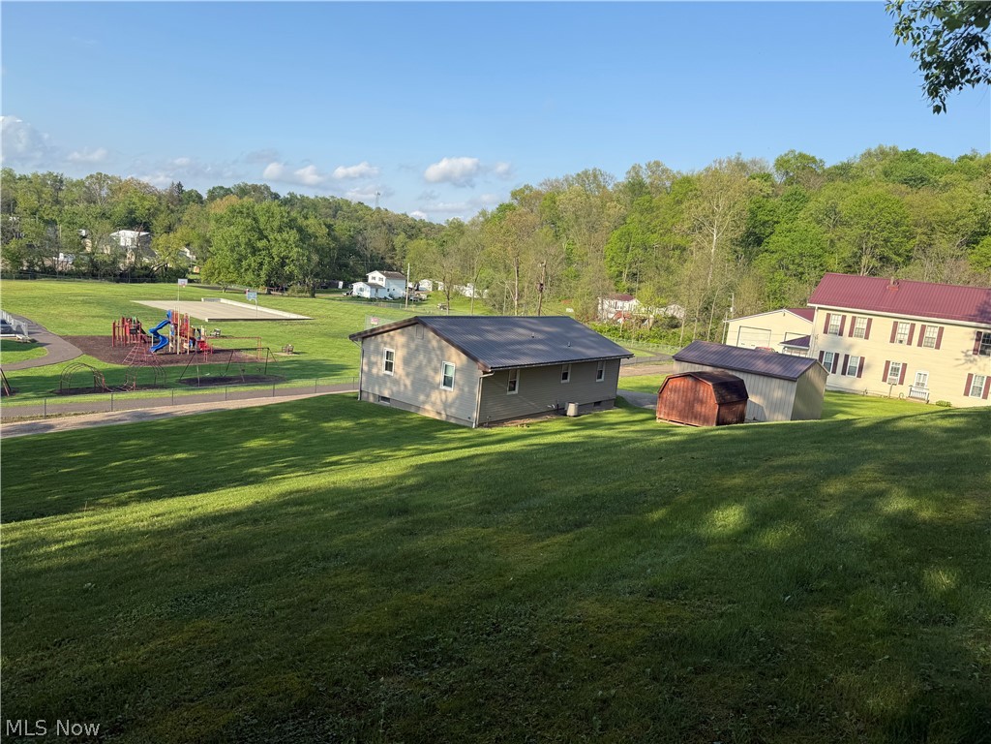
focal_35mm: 24
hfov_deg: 71.6
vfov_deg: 56.8
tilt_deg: -9.0
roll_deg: -5.4
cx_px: 496
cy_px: 372
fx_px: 687
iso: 80
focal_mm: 6.76
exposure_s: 1/2611
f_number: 1.78
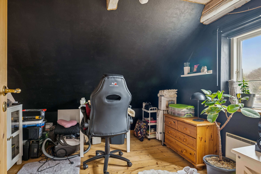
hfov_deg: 84.0
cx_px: 130
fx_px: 145
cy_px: 87
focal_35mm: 20
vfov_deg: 61.9
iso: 400
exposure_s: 8
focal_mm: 20
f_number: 8
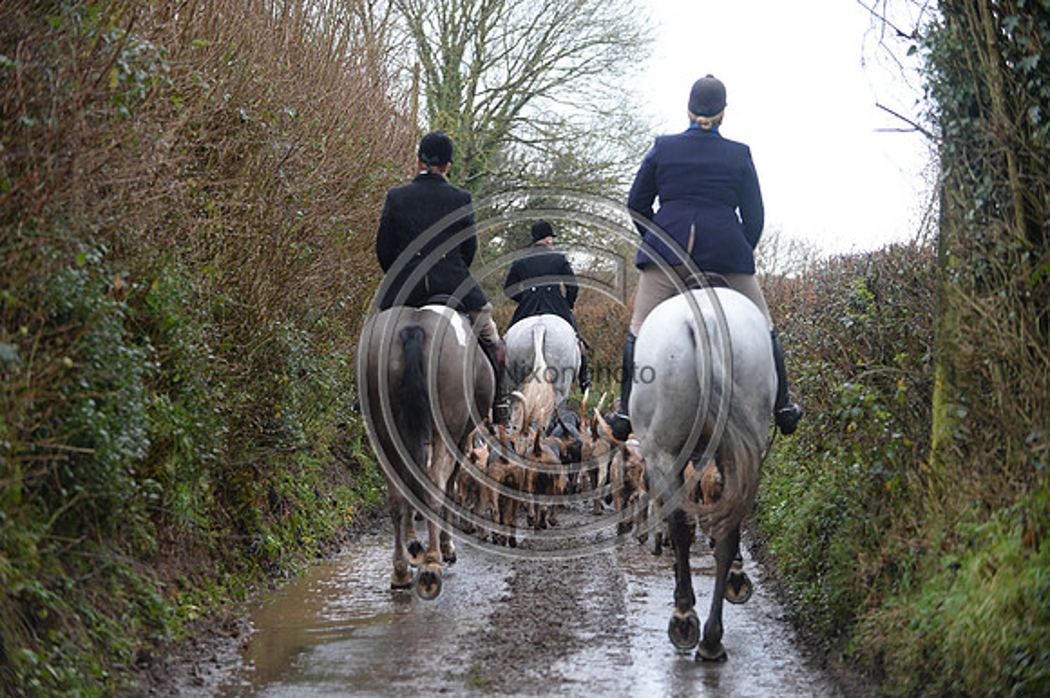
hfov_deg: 21.5
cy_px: 349
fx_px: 2769
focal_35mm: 95
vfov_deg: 14.4
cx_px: 525
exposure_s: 1/800
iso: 1600
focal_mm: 95
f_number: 3.2
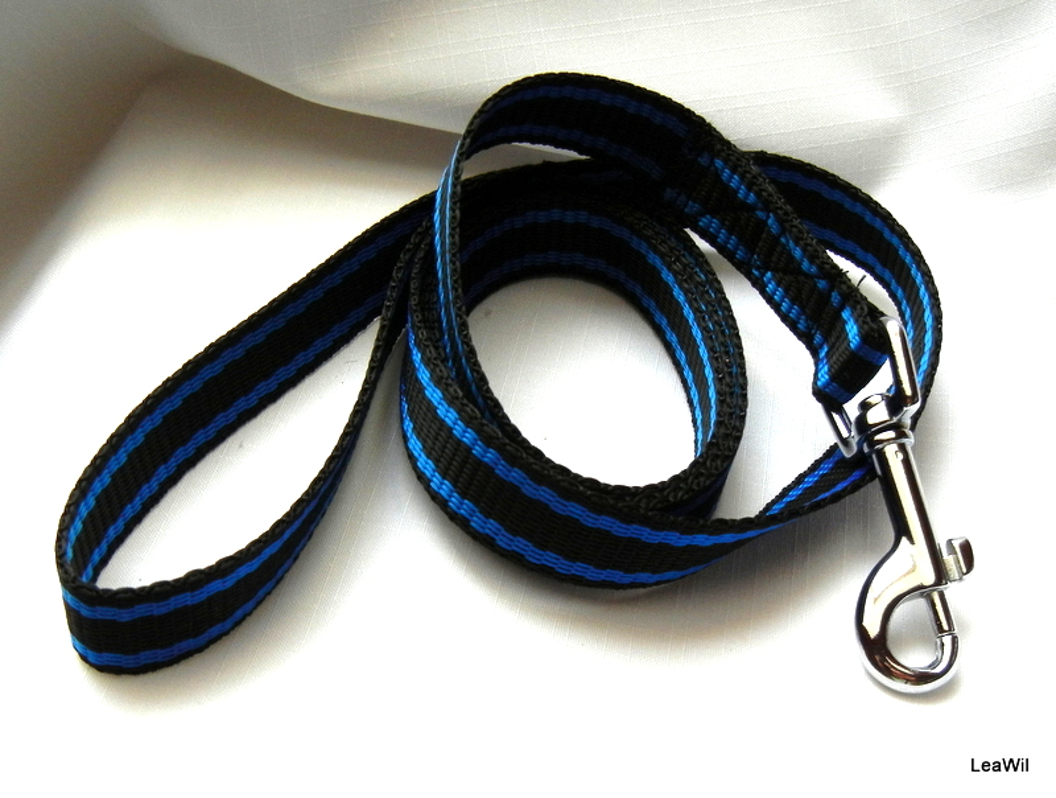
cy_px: 399
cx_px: 528
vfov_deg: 47.0
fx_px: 917
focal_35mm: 30
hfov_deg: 59.8
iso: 160
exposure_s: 1/328
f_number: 3.5
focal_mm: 5.4
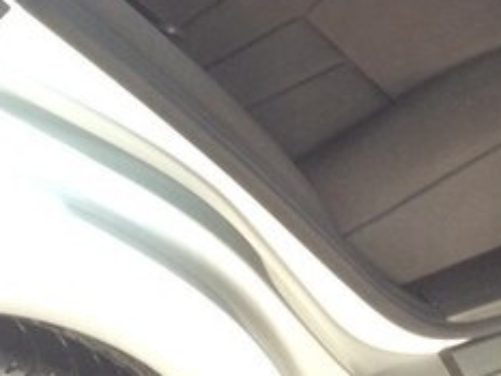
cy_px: -81
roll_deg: -0.4
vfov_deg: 14.5
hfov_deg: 18.9
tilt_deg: -21.3
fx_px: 1434
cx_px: 583
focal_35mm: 99
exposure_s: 1/20
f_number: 2.4
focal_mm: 4.28
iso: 80
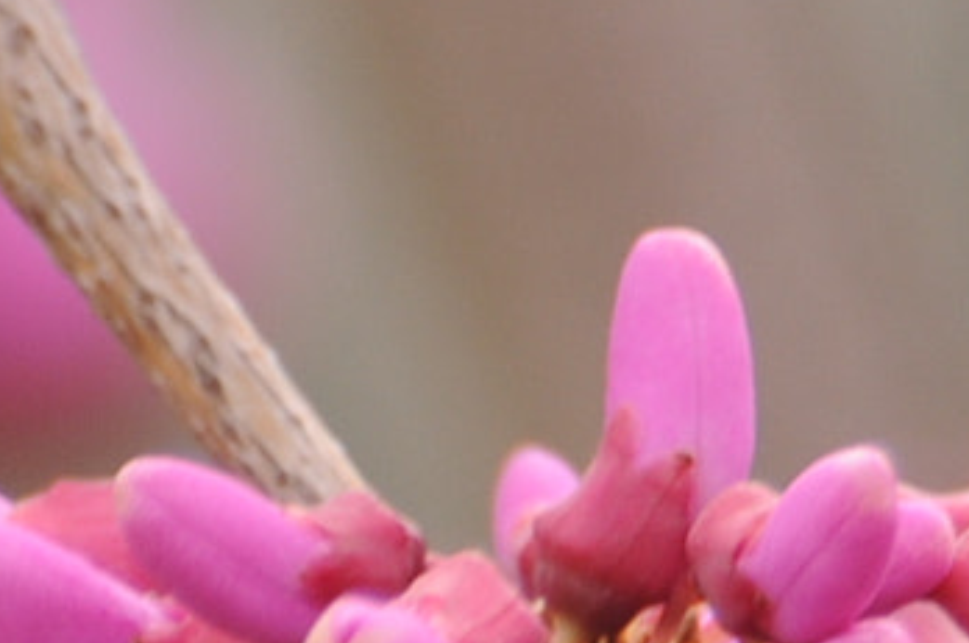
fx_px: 71256
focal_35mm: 2651
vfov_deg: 0.5
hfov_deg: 0.8
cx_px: 2467
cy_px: 1010
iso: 200
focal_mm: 300
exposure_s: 1/160
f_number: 5.6
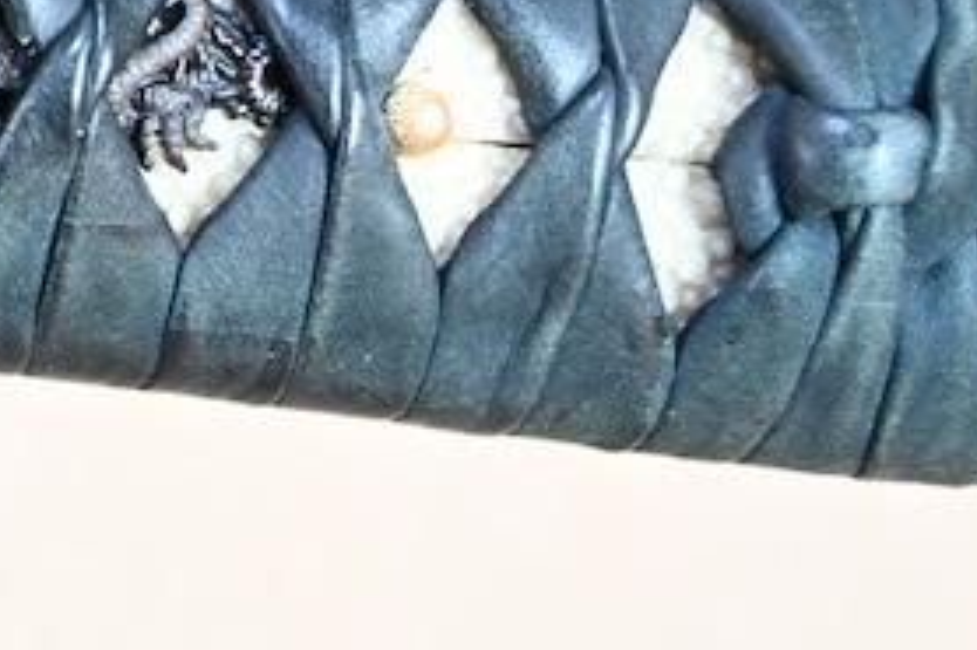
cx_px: -1125
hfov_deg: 8.3
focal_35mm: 235
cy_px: -69
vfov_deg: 5.8
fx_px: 6361
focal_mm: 31
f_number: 4
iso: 100
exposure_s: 1/2
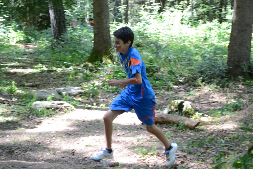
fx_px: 580
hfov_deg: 24.6
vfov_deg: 16.6
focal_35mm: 82
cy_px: 84
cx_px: 126
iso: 1600
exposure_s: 1/125
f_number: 5.6
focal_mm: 55
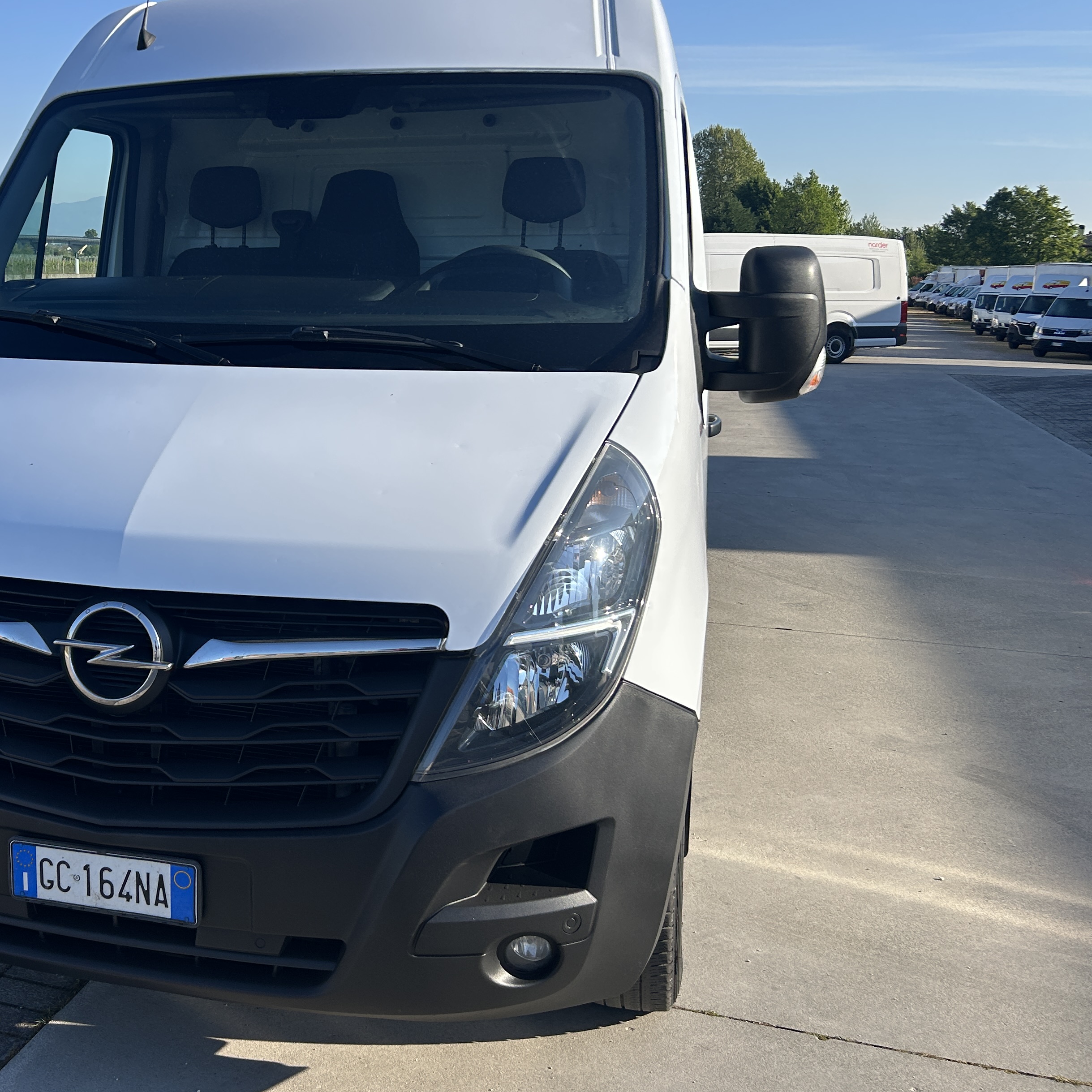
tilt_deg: -9.3
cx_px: 265
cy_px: 483
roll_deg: -1.0
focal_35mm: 38
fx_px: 1356
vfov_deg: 43.8
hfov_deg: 42.4
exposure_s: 1/3077
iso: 50
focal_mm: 5.7
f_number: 1.5
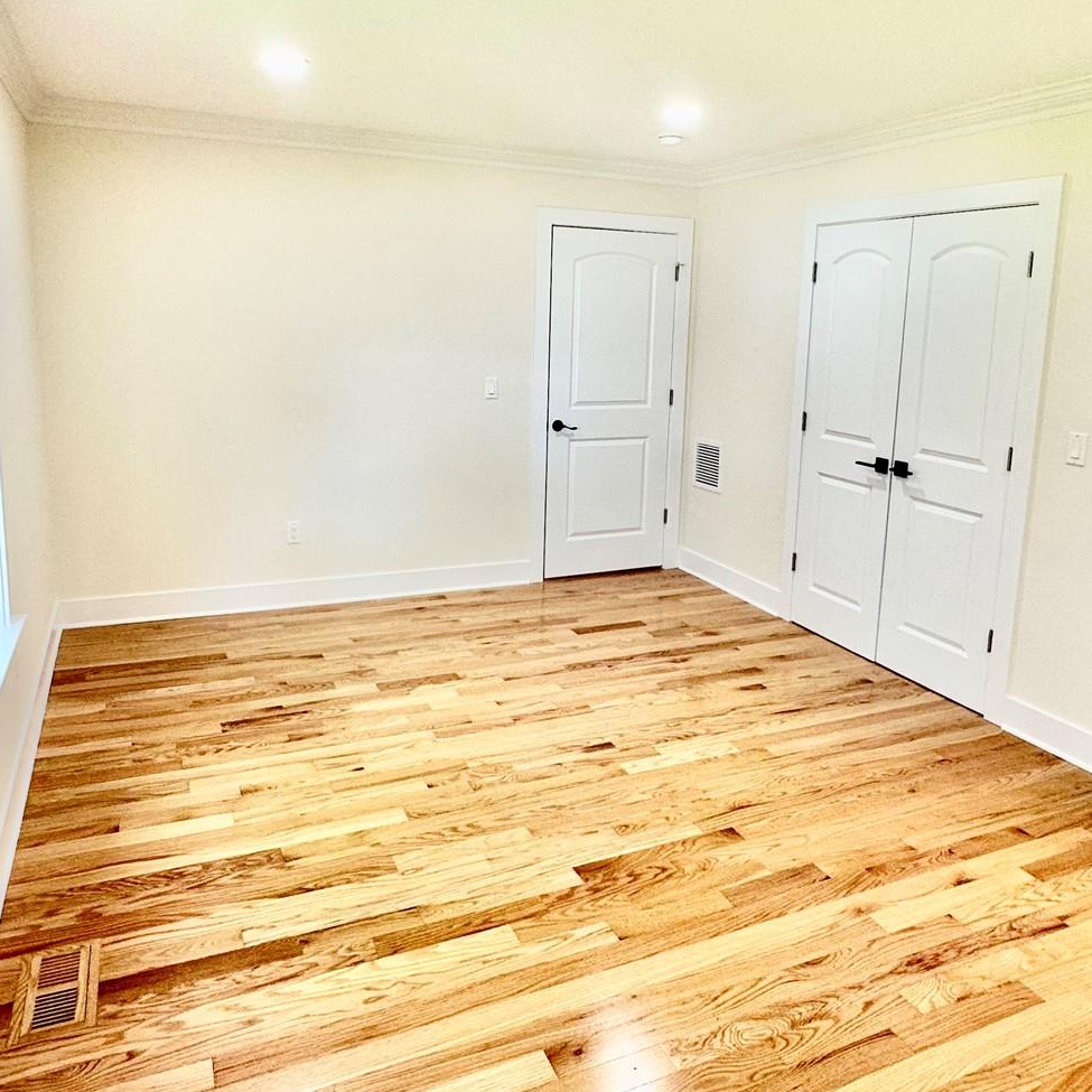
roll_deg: -1.9
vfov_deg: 60.6
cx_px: 558
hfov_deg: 60.9
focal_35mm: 26
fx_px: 928
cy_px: 459
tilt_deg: -9.3
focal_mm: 2.22
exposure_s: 1/120
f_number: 2.2
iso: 125
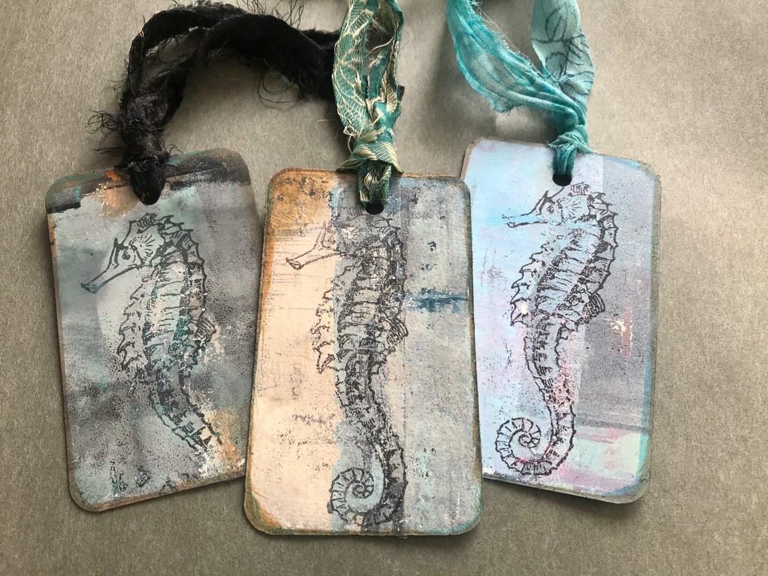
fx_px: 621
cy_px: 288
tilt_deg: -66.5
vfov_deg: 49.7
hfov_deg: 63.4
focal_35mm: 28
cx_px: 384
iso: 25
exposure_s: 1/100
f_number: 1.8
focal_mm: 3.99
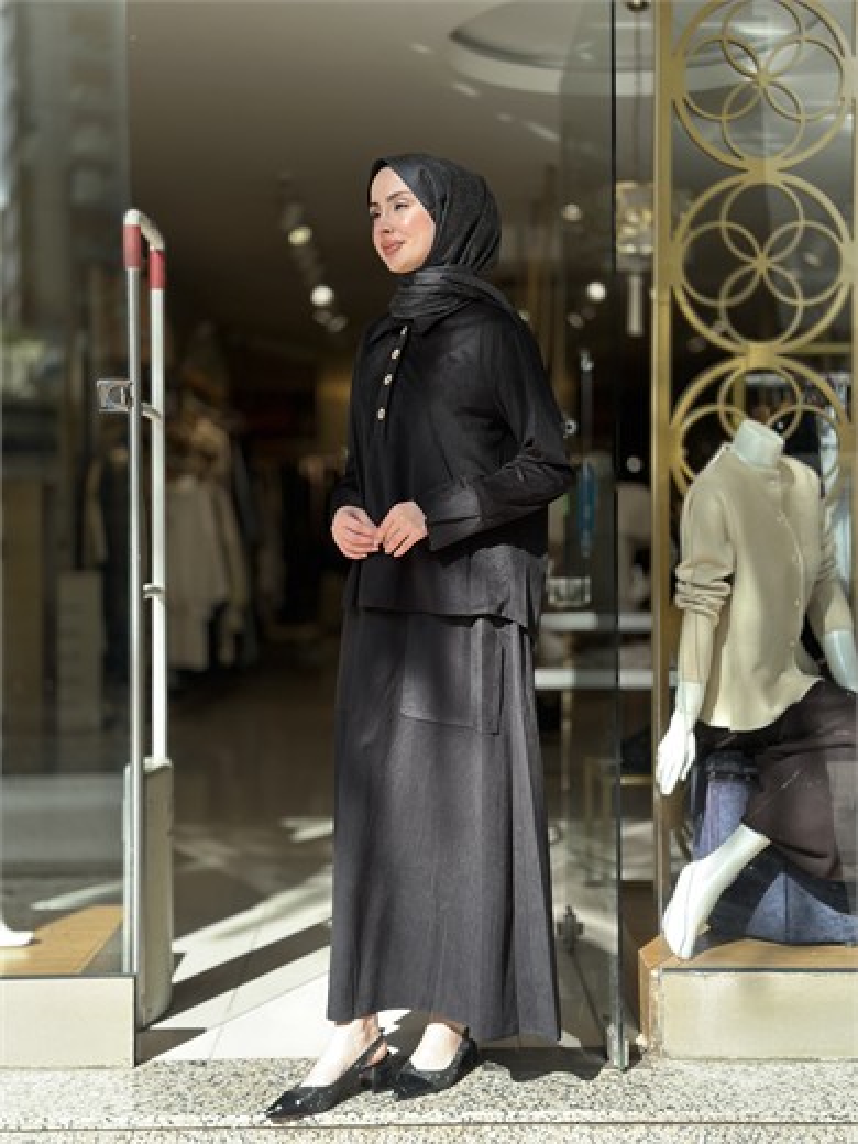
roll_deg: -1.1
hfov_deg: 30.3
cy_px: 572
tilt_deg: -0.7
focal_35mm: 48
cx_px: 429
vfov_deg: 39.7
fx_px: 1586
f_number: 1.78
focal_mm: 6.86
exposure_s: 1/694
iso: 80
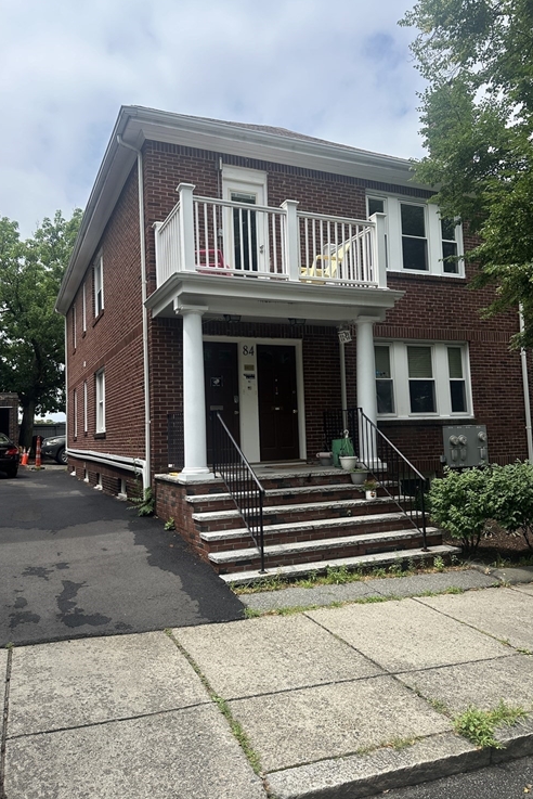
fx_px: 577
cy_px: 385
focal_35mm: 26
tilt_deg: +5.6
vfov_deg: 69.3
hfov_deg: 49.6
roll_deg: +1.4
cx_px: 271
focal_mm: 6.86
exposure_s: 1/3597
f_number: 1.78
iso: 80
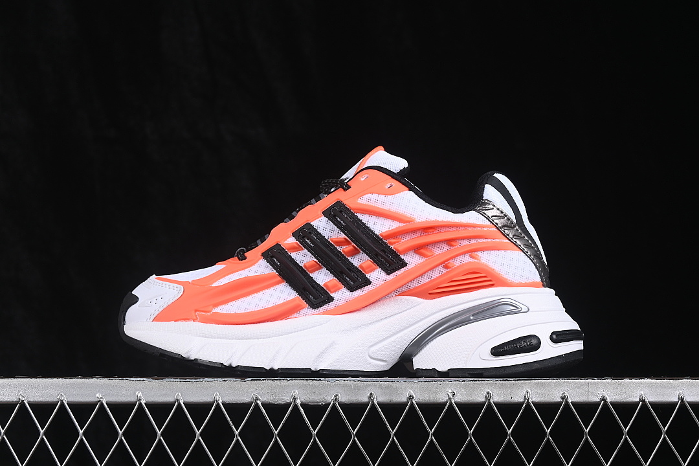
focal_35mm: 75
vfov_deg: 18.2
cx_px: 350
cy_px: 233
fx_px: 1456
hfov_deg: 27.0
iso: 160
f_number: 8
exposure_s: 1/80
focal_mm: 50
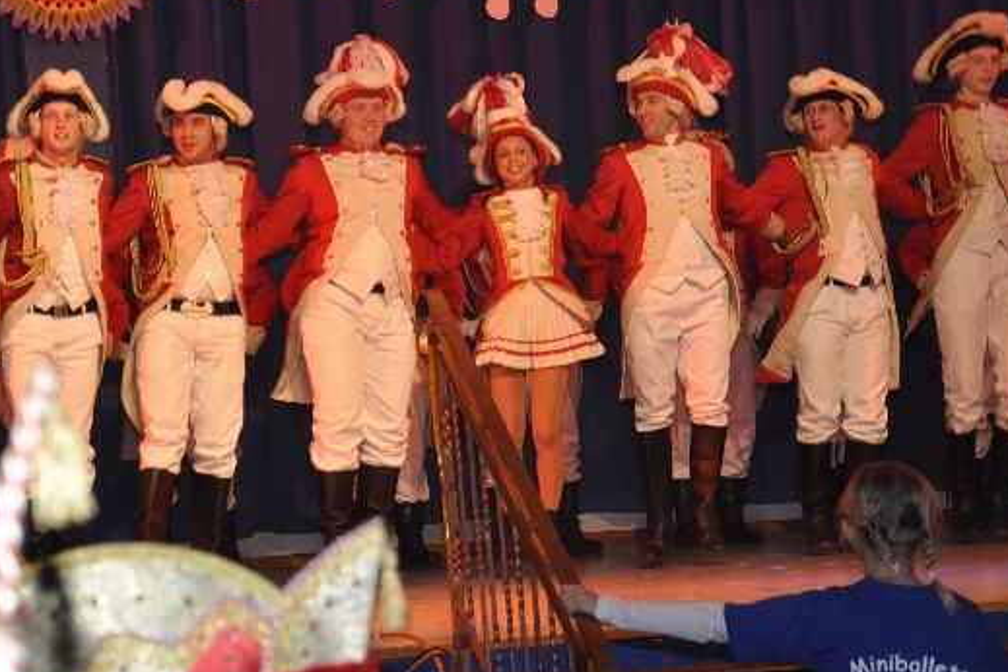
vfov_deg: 14.1
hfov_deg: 20.9
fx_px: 2716
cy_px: 401
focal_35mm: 97
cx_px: 258
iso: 400
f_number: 4.8
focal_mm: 42
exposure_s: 1/60
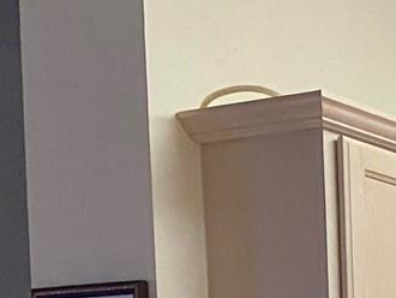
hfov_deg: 13.3
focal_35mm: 126
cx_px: 808
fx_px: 1442
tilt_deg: -7.9
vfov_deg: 10.5
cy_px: 660
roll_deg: -0.3
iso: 400
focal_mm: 4.25
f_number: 1.8
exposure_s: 1/60
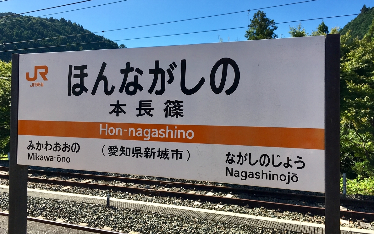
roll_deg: -0.3
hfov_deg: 61.2
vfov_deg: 40.6
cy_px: 106
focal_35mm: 31
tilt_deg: +1.0
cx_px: 186
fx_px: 316
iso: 25
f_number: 2.2
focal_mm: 4.15
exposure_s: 1/1399
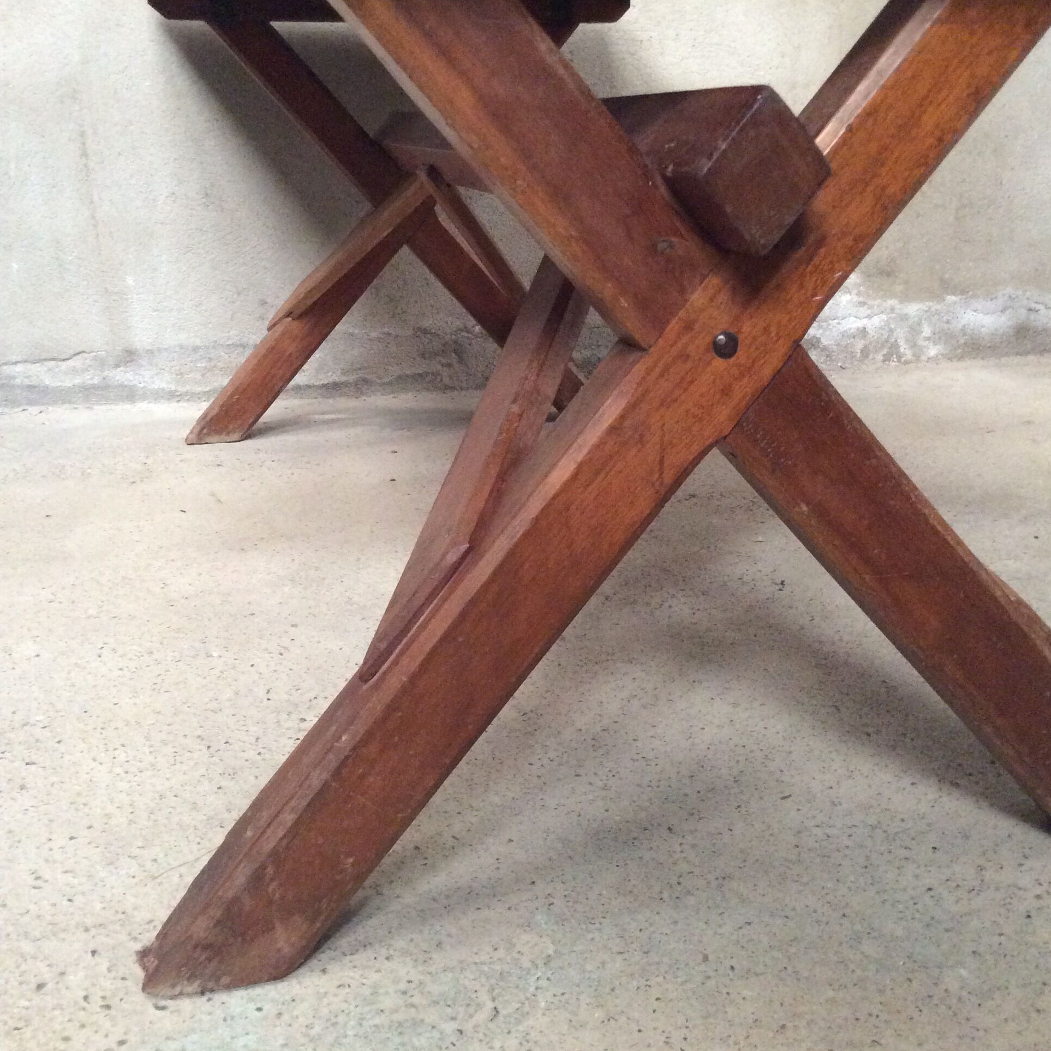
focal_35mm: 38
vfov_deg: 43.8
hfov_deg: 43.9
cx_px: 528
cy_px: 459
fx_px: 1305
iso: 320
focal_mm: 3.3
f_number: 2.4
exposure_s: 1/25
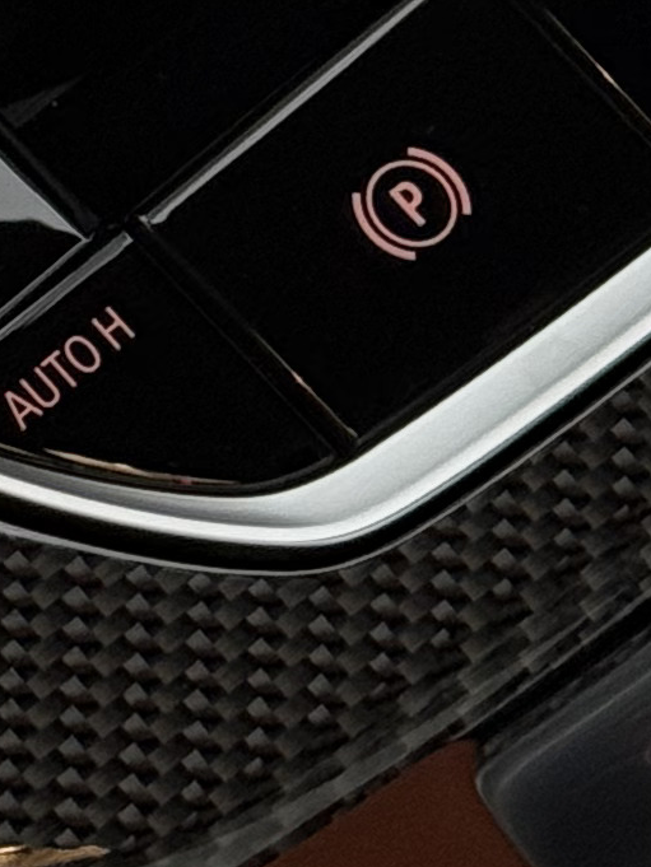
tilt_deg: -54.3
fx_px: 7119
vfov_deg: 6.5
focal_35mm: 284
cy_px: -1458
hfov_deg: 5.2
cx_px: -373
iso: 80
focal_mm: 6.76
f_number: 1.78
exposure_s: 1/61
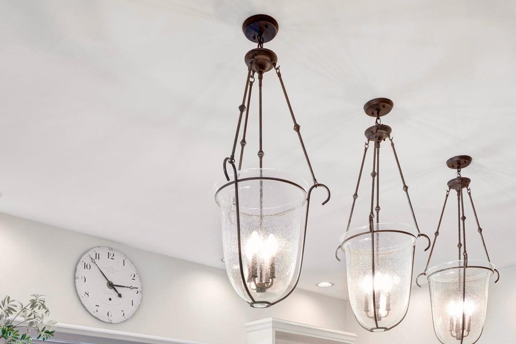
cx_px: 245
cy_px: 431
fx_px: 545
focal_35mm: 38
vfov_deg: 29.3
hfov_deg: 50.7
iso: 400
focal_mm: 14
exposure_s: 1/5
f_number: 11
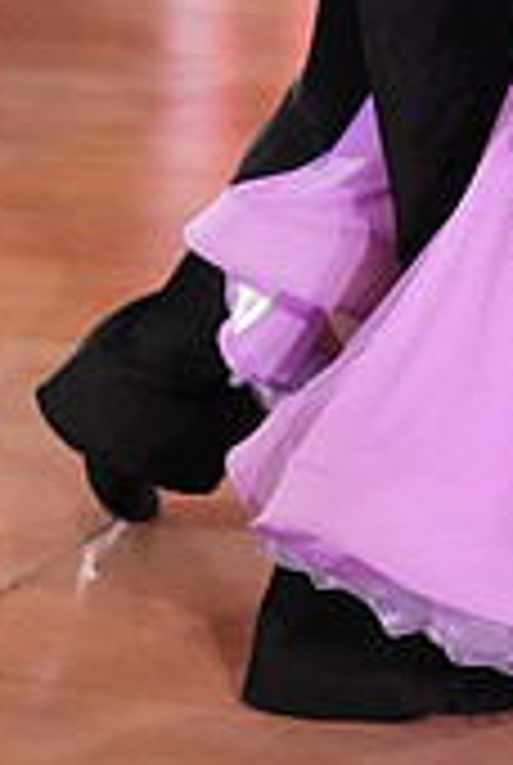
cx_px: 803
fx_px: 2682
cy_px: -374
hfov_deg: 10.5
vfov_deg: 15.1
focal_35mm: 126
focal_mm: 37
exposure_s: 1/500
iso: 5000
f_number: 4
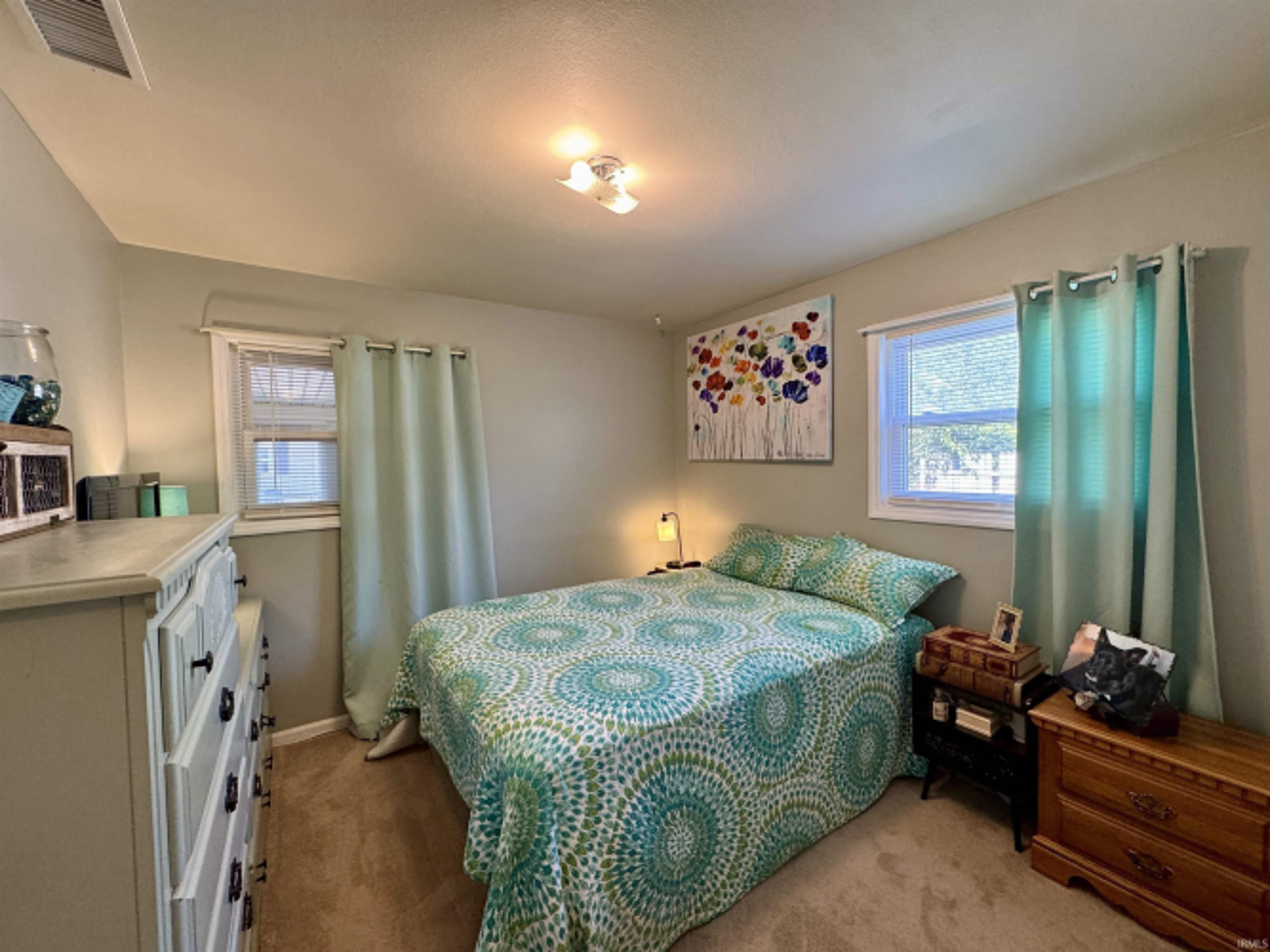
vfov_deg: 85.7
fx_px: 514
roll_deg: +0.5
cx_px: 635
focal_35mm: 14
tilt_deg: -2.3
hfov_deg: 102.1
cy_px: 476
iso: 200
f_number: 2.2
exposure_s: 1/60
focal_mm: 2.22
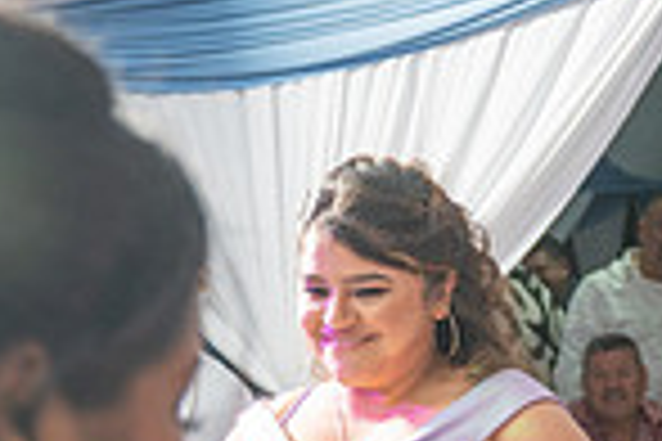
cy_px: 659
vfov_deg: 13.6
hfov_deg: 21.3
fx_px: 1747
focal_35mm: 95
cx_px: 495
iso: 250
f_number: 2.8
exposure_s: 1/125
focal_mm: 24
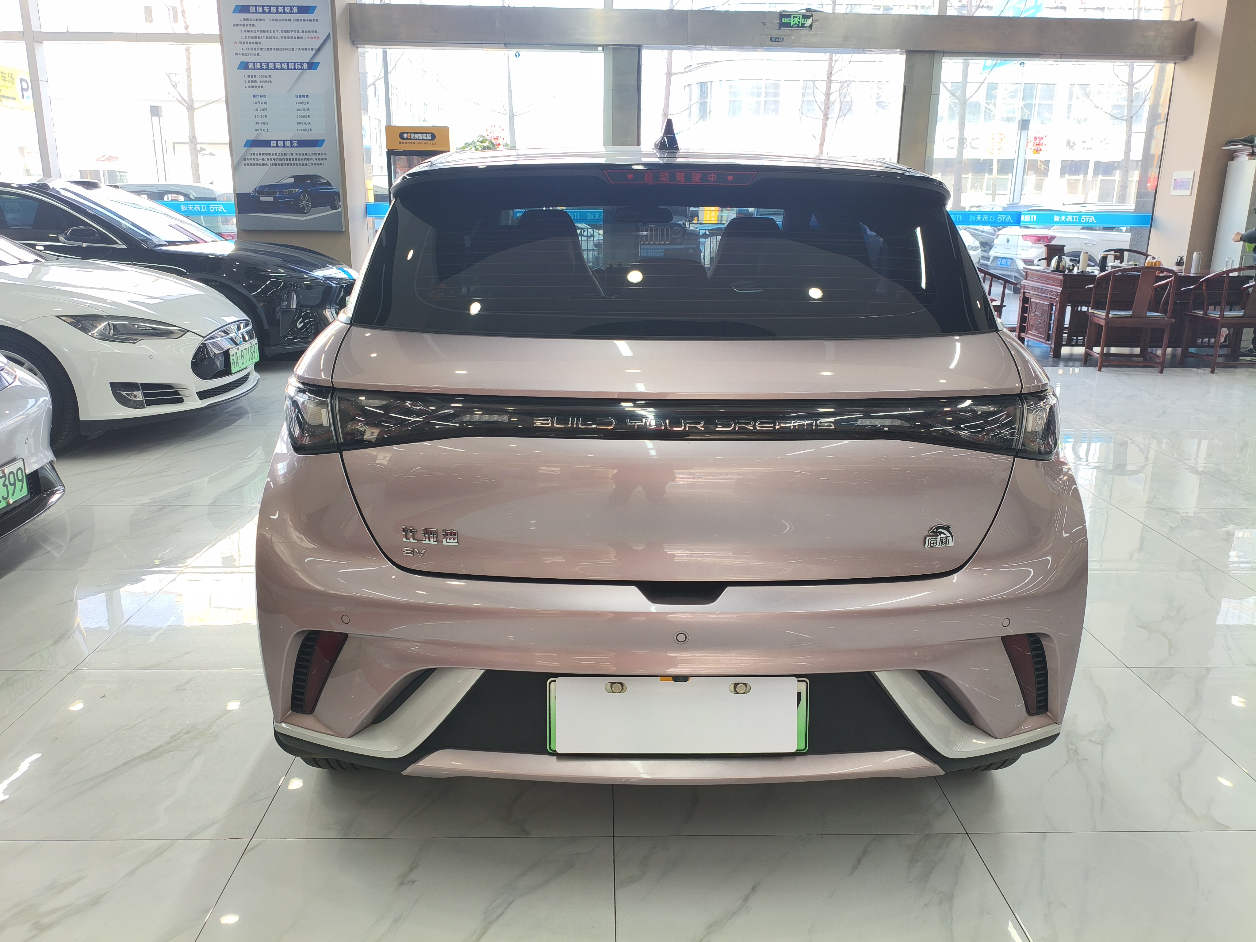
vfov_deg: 53.1
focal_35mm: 26
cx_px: 628
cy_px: 471
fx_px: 943
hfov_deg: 67.3
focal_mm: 4.94
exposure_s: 1/100
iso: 64
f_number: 1.5
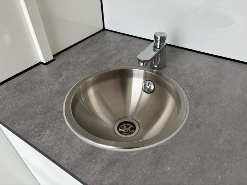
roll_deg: +1.5
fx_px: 186
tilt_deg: -39.5
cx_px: 124
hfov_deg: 67.3
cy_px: 92
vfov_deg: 53.1
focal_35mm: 26
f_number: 1.6
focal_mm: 5.96
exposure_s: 1/166
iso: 40
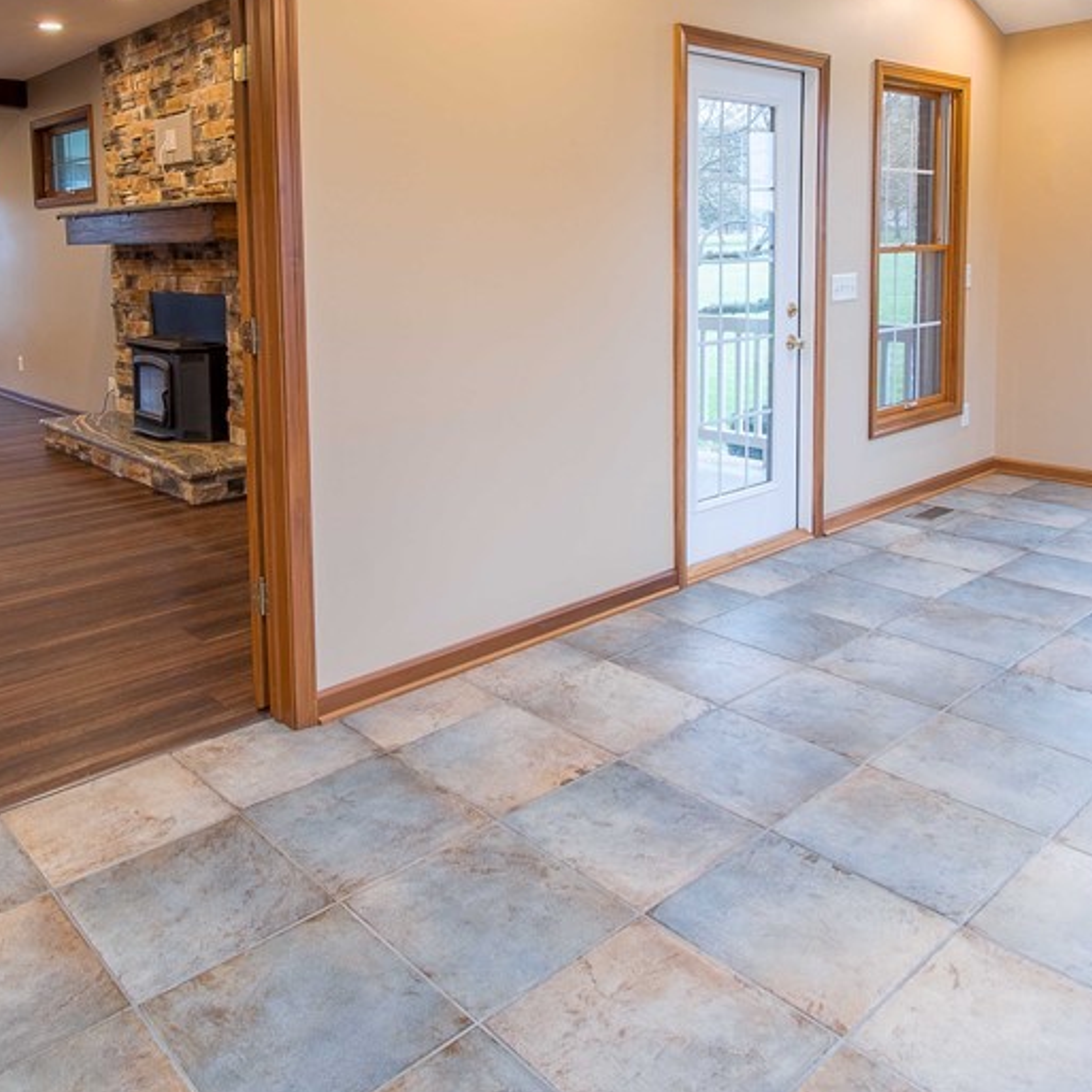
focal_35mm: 27
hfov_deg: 58.8
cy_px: 329
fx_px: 964
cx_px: 458
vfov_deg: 57.2
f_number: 13
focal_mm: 10
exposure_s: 2.5
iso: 320
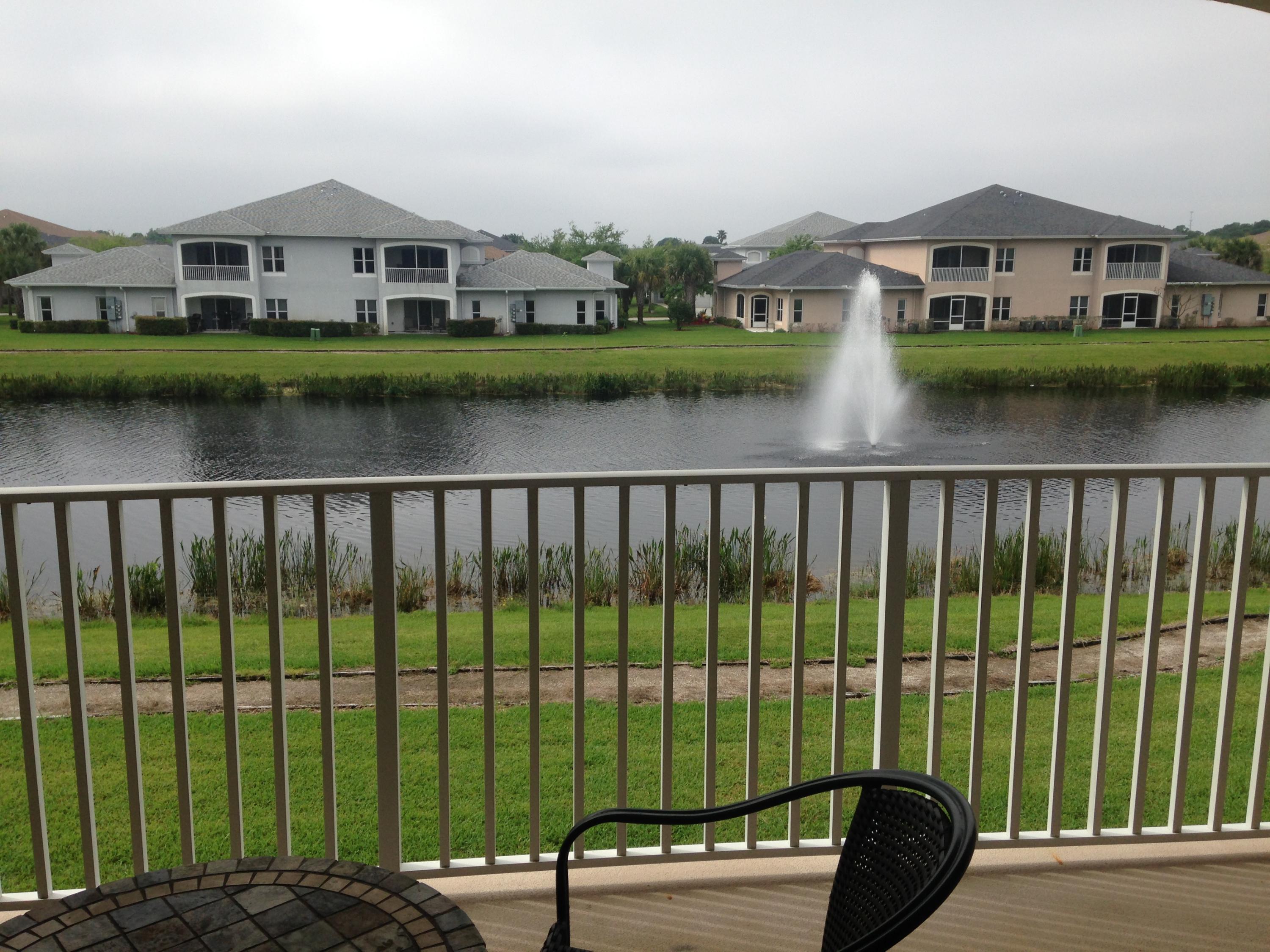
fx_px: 1211
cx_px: 635
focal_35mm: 33
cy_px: 476
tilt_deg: -9.6
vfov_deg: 42.9
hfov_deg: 55.4
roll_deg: +0.7
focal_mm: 4.12
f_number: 2.4
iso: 50
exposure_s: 1/1205
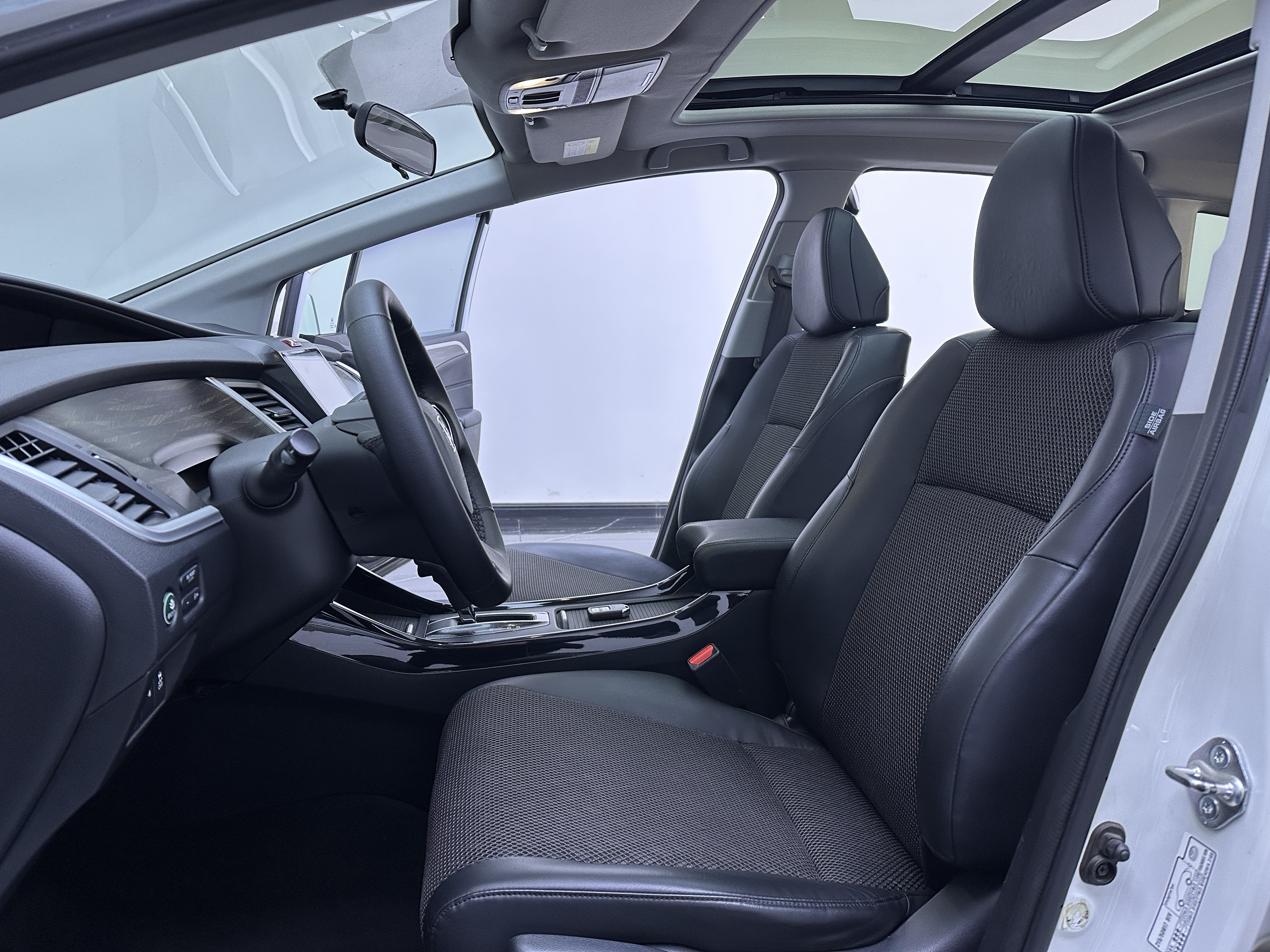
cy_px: 476
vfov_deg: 56.8
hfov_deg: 71.6
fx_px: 881
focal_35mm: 24
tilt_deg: -8.5
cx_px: 635
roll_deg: -0.5
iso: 200
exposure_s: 1/100
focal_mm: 6.86
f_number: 1.78
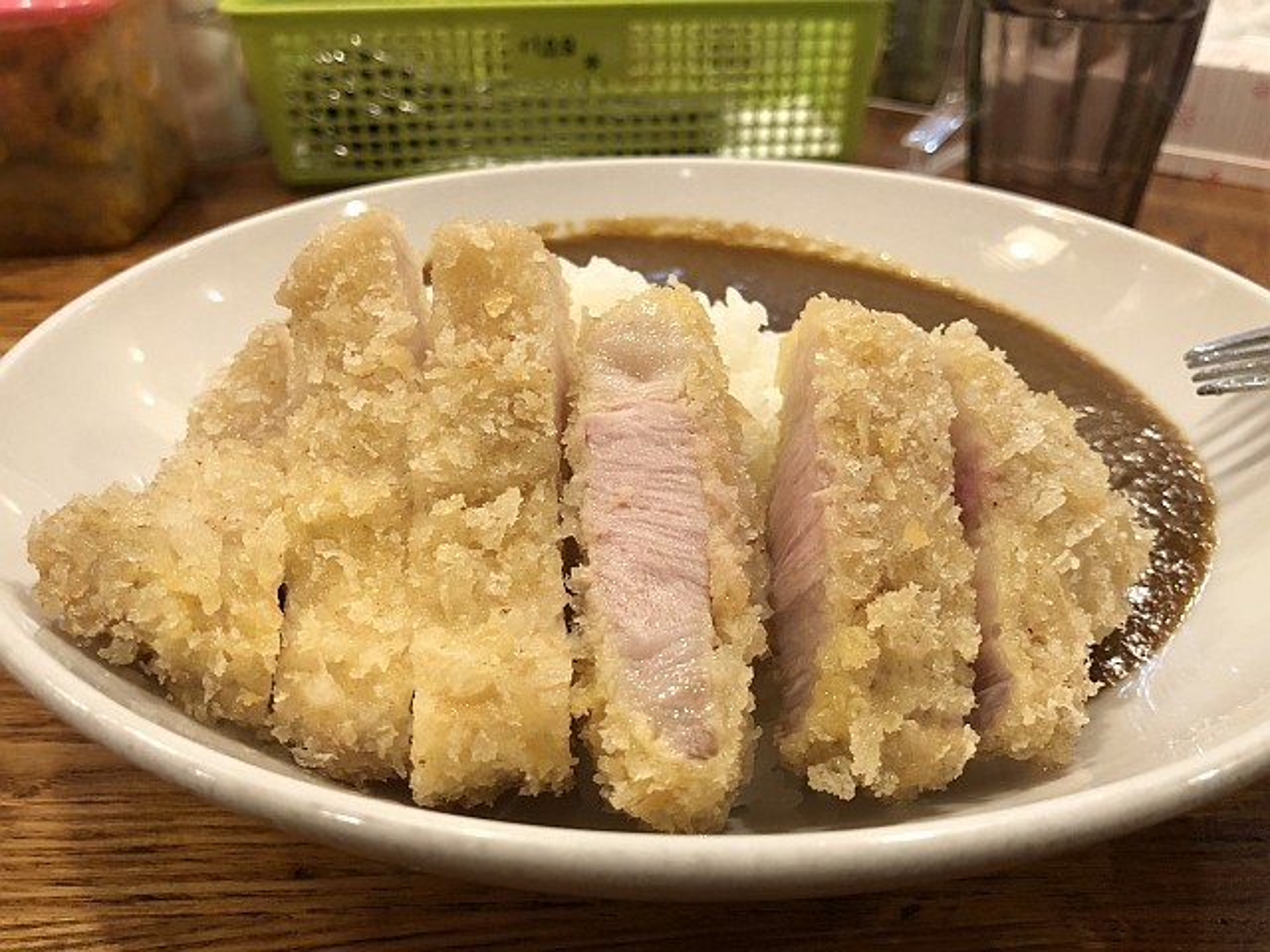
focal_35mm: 28
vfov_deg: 49.7
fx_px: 1027
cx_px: 635
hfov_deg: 63.4
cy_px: 476
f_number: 1.8
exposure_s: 1/25
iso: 40
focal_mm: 4
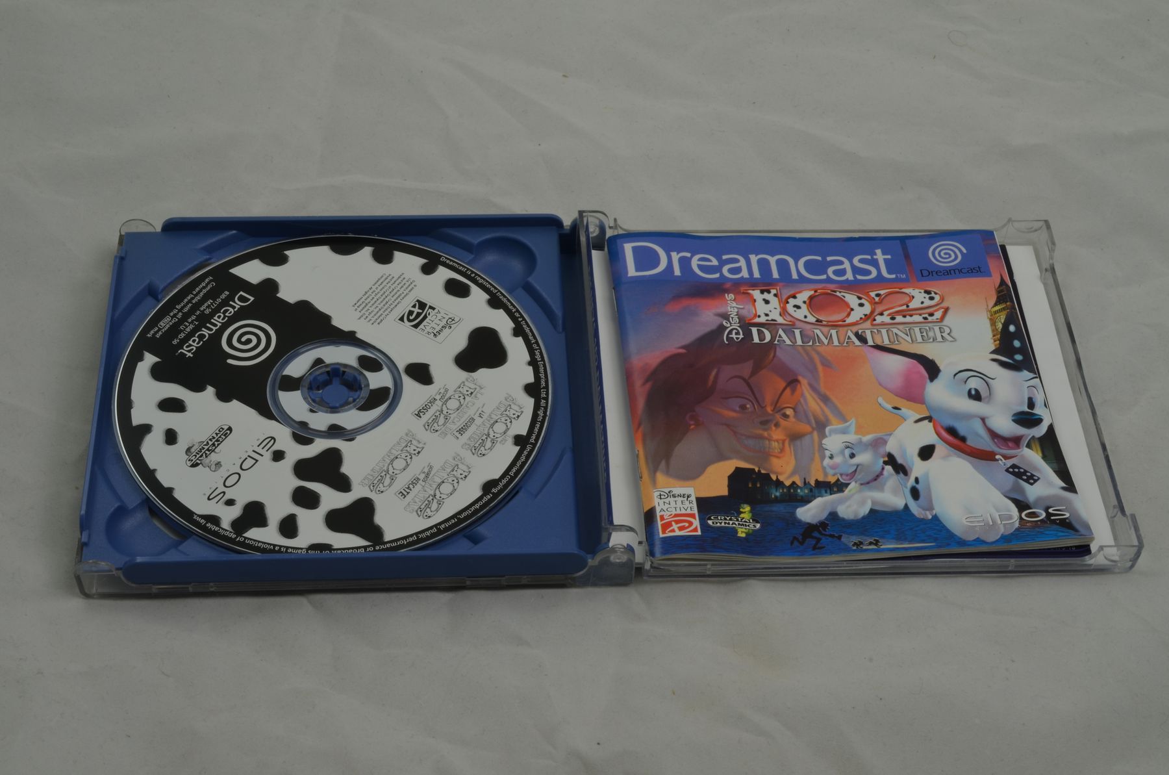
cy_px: 388
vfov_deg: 22.5
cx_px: 584
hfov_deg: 33.5
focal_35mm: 60
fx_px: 1945
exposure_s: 1/3
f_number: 20
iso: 100
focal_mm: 40
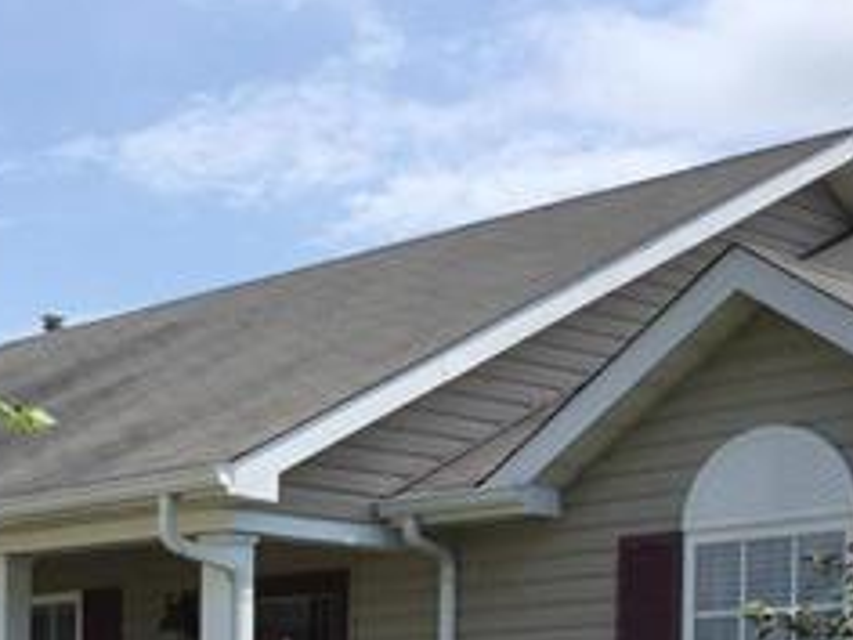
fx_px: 2070
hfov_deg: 22.6
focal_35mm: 84
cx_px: 61
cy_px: 792
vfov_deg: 16.7
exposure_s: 1/1164
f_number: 2.4
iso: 25
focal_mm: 3.3
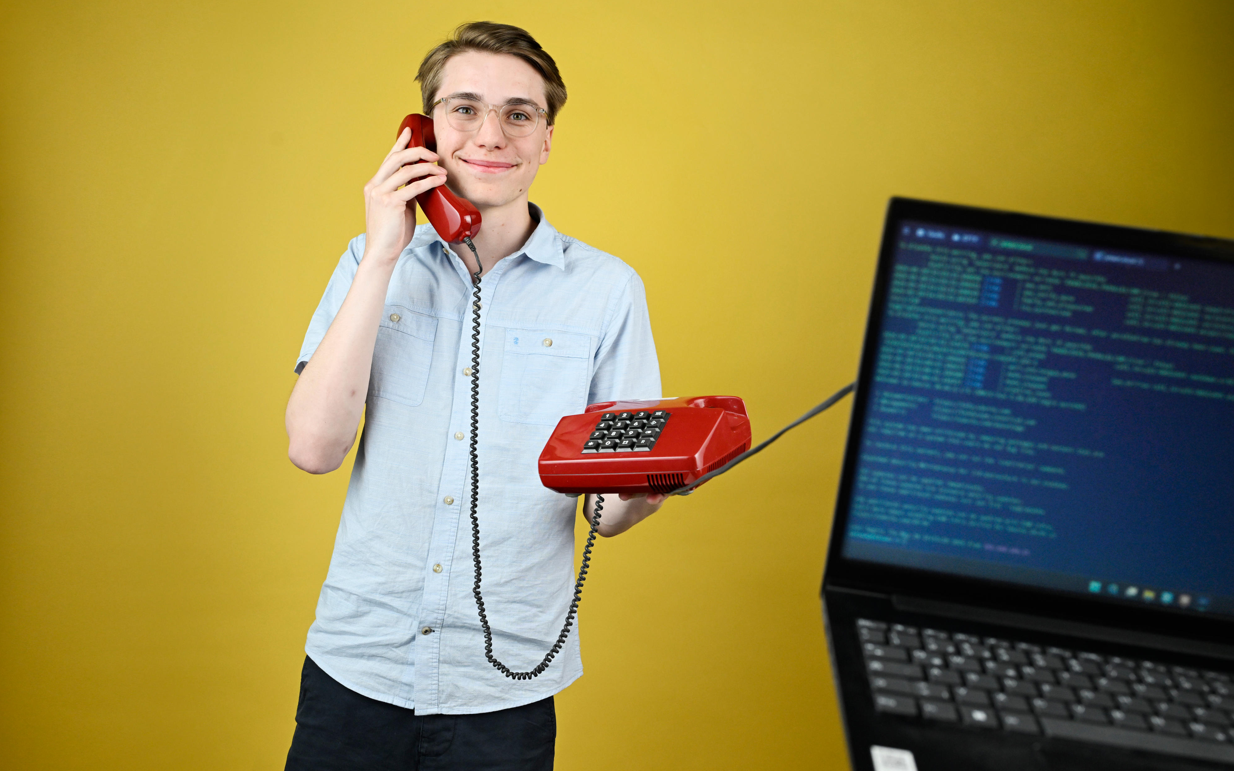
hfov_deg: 54.6
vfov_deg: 35.8
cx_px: 617
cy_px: 372
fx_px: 1194
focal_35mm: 36
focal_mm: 34.5
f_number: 6.3
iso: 1600
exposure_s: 1/320
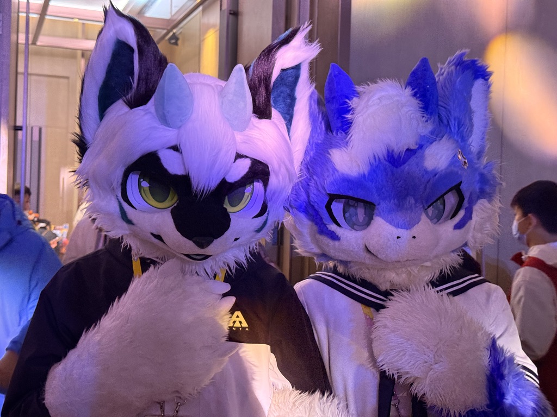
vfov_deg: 30.3
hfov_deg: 39.7
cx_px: 278
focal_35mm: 48
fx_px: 772
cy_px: 208
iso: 320
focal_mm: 6.76
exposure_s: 1/40
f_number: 1.78
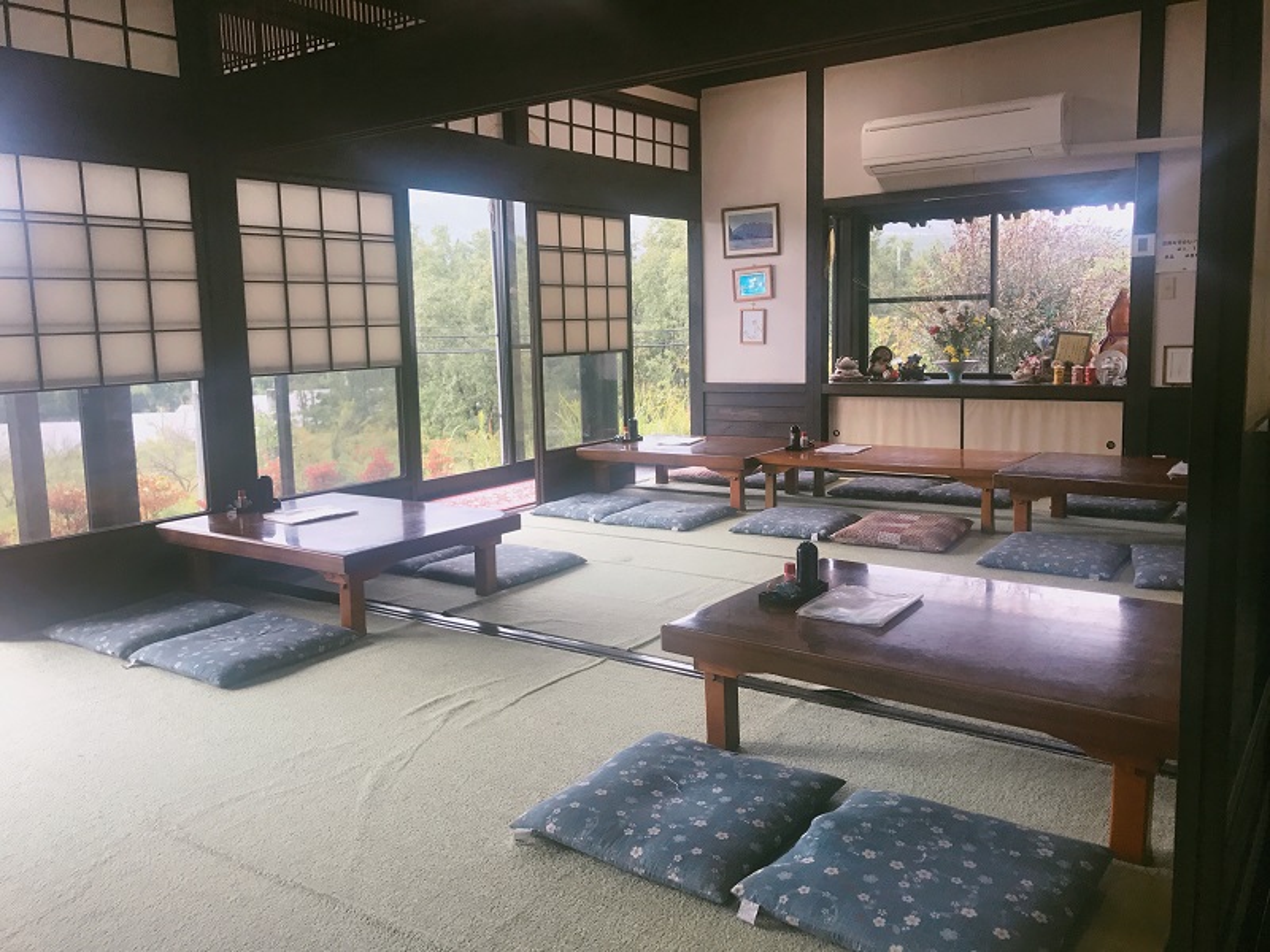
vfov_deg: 49.7
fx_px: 1027
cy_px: 476
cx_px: 635
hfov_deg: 63.4
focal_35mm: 28
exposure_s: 1/120
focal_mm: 3.99
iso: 32
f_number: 1.8
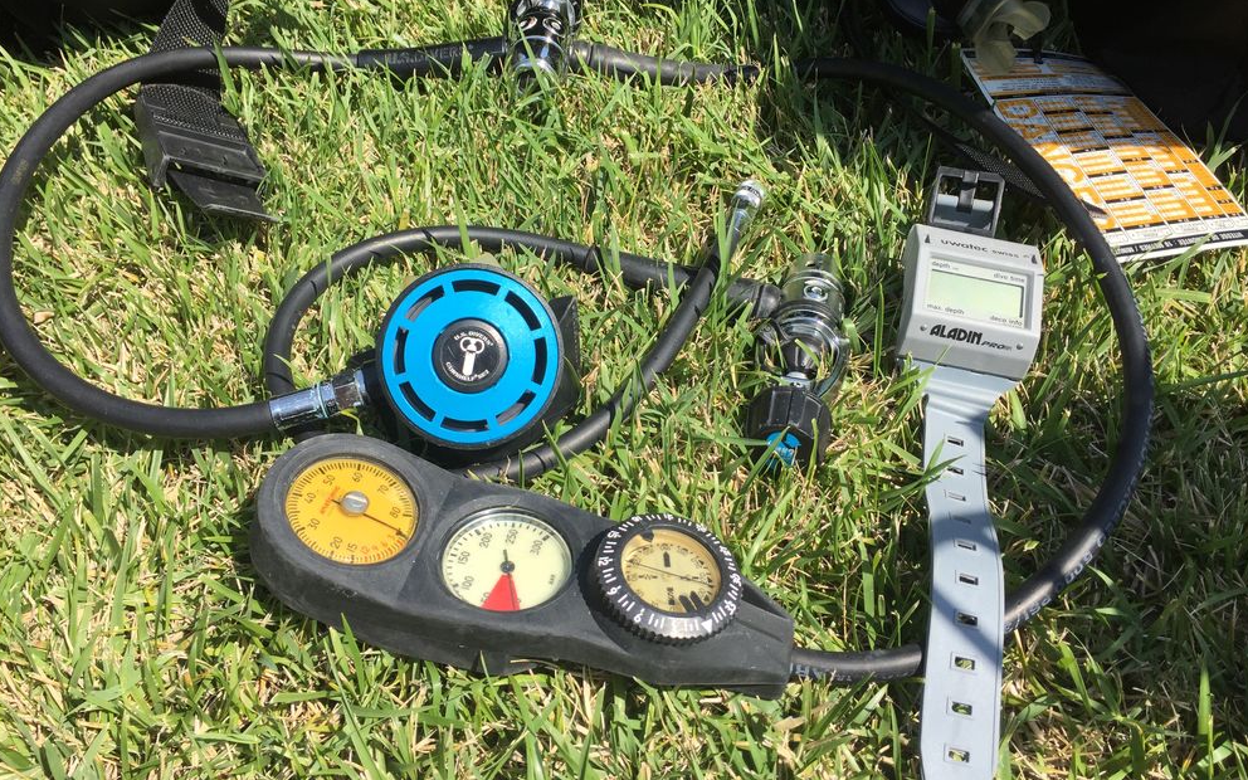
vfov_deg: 40.5
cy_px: 327
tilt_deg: -47.4
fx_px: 1054
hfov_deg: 61.2
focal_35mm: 31
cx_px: 625
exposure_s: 1/1582
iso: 32
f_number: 2.2
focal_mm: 4.15
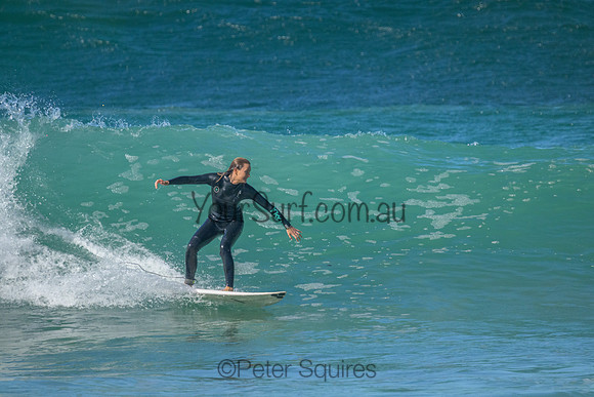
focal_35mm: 800
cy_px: 198
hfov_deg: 2.6
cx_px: 297
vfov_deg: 1.7
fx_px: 13202
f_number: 11
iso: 3600
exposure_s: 1/2000
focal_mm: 800
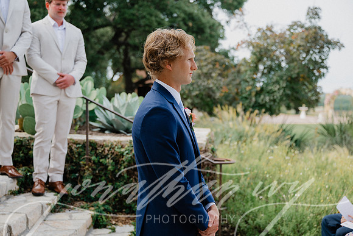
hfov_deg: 36.9
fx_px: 530
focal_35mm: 54
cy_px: 118
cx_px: 176
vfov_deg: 25.1
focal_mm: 54
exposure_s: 1/160
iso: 64
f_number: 3.5
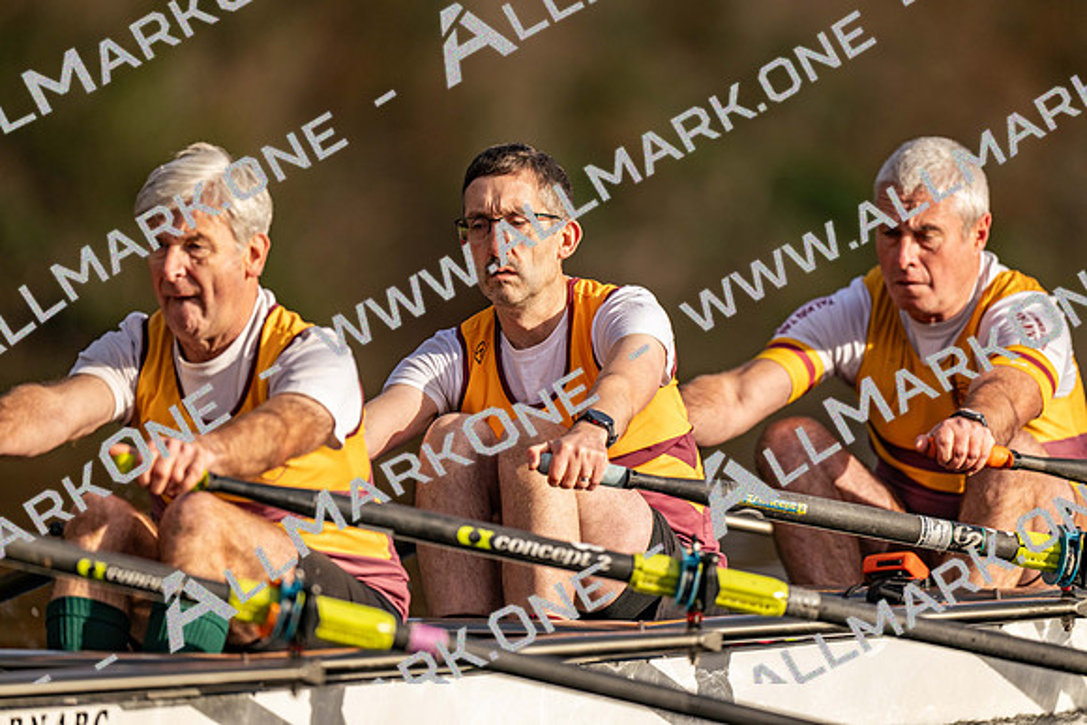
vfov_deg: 2.3
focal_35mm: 600
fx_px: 18120
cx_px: 544
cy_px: 362
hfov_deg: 3.4
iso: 280
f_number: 4
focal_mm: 600
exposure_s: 1/2500
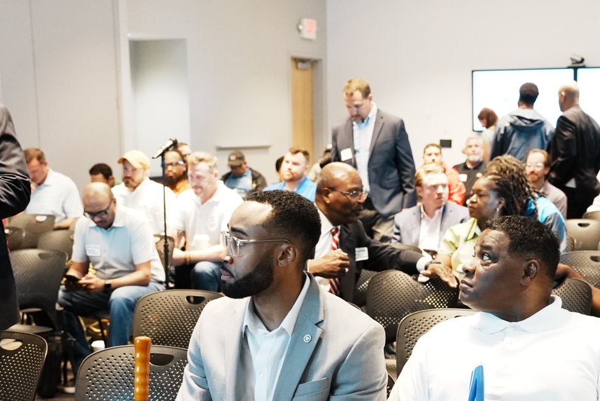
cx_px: 374
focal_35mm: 62
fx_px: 1034
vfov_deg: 21.7
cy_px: 304
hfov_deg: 32.2
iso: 6400
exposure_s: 1/200
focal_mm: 36
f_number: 4
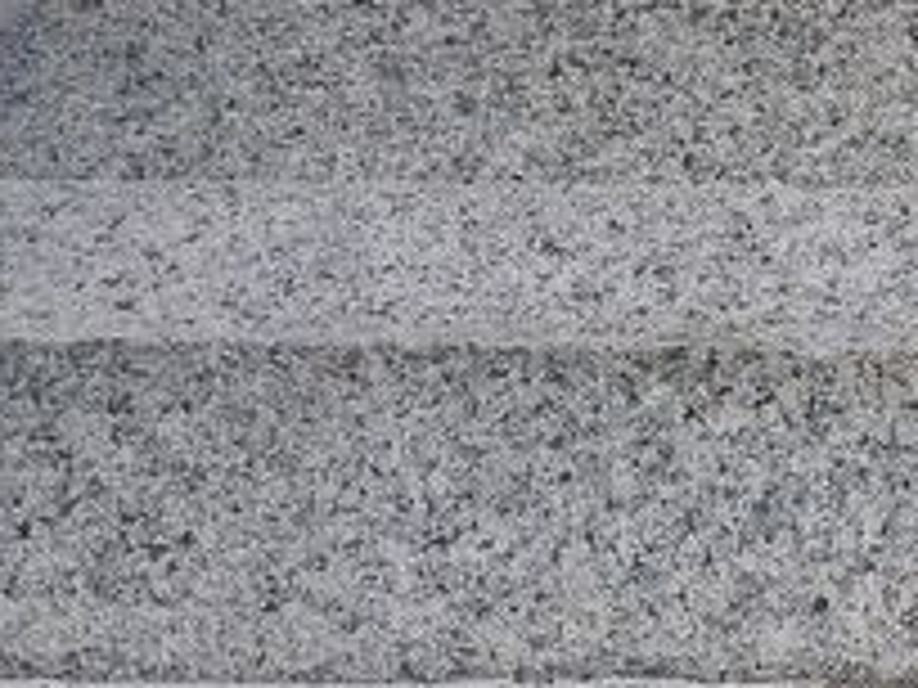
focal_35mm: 90
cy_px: 1268
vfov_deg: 14.3
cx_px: 954
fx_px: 2387
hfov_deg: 20.9
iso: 100
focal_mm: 5.56
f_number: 1.8
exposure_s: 1/252
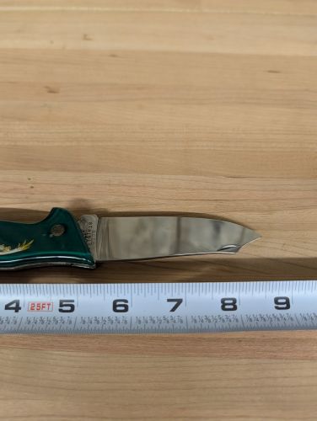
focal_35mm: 24
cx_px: 158
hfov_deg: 56.9
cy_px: 210
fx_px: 293
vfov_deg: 71.5
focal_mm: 6.9
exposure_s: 1/120
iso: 1226
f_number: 1.68
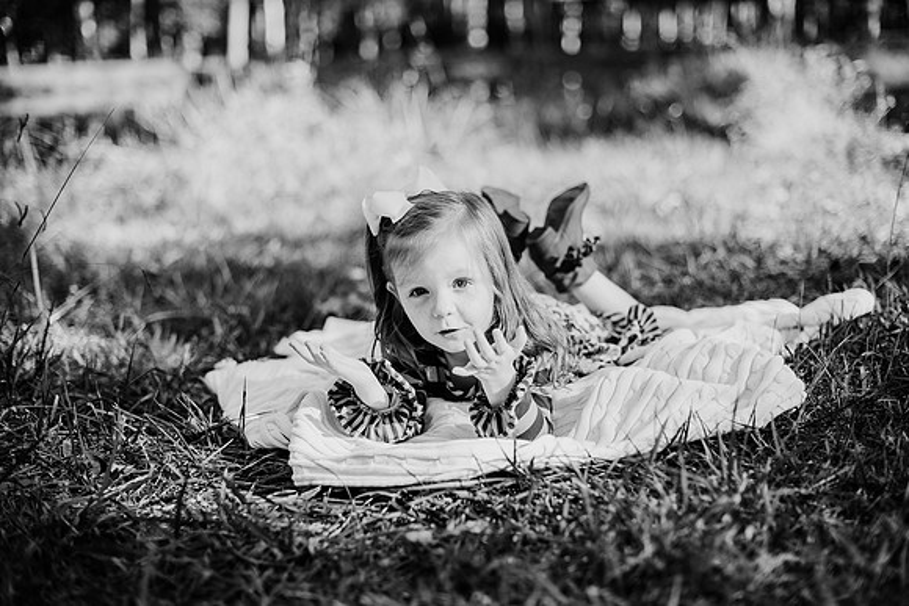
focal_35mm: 50
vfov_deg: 27.0
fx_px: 1263
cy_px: 303
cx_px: 454
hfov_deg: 39.6
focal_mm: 50
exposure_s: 1/1000
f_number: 2
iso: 200
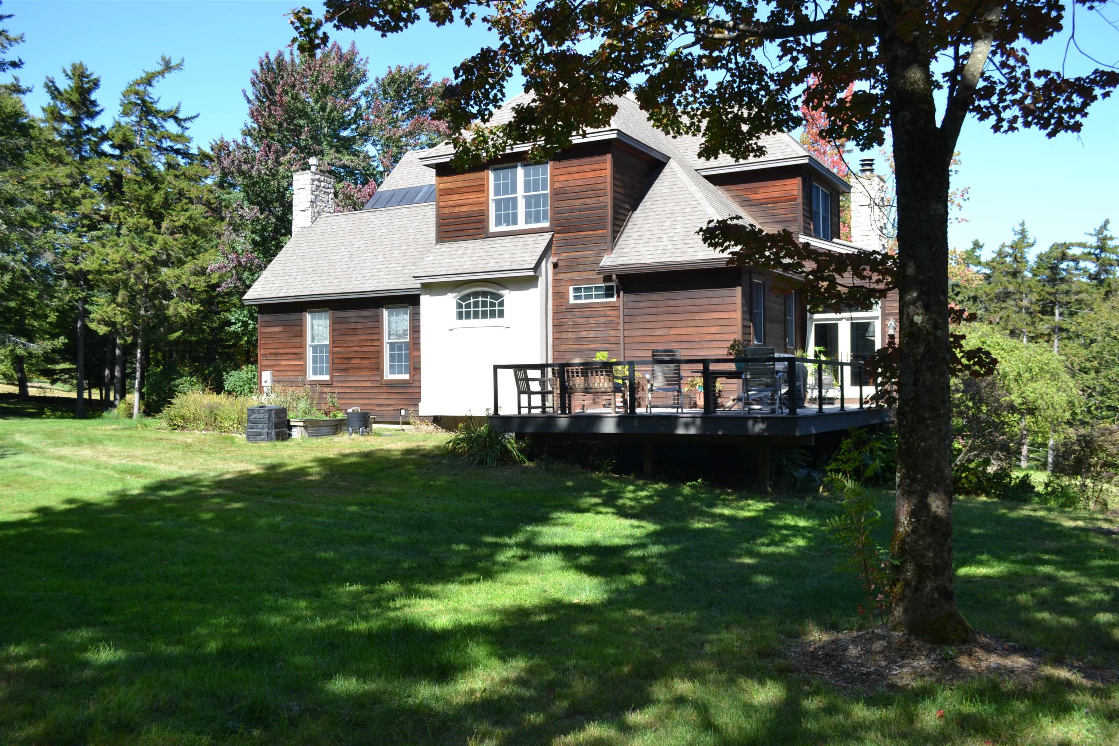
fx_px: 1026
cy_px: 373
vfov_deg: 40.0
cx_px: 560
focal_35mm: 33
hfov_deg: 57.2
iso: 100
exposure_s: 1/160
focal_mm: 22
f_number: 6.3
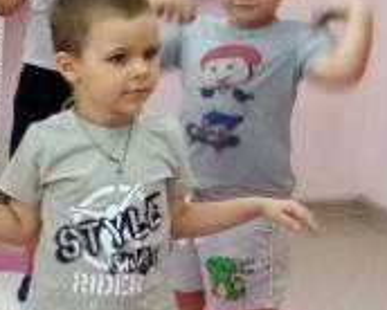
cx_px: -592
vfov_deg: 10.2
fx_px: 1731
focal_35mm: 151
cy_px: 202
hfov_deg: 10.6
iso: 116
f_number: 1.8
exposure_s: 1/33.3
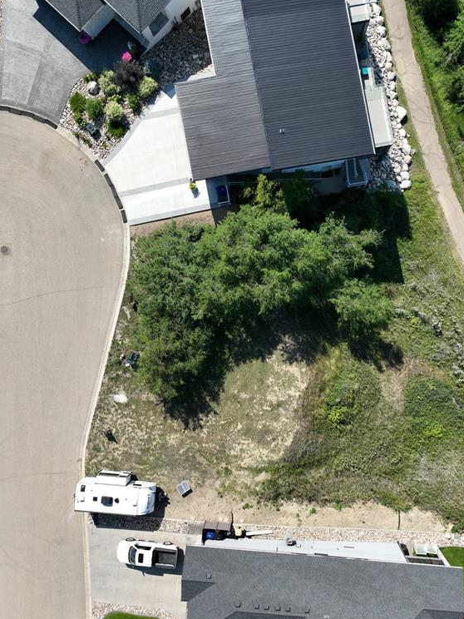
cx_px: 279
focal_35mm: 33
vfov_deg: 55.4
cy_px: 310
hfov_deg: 42.7
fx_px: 590
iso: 100
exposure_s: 1/100
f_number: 2.8
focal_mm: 12.29
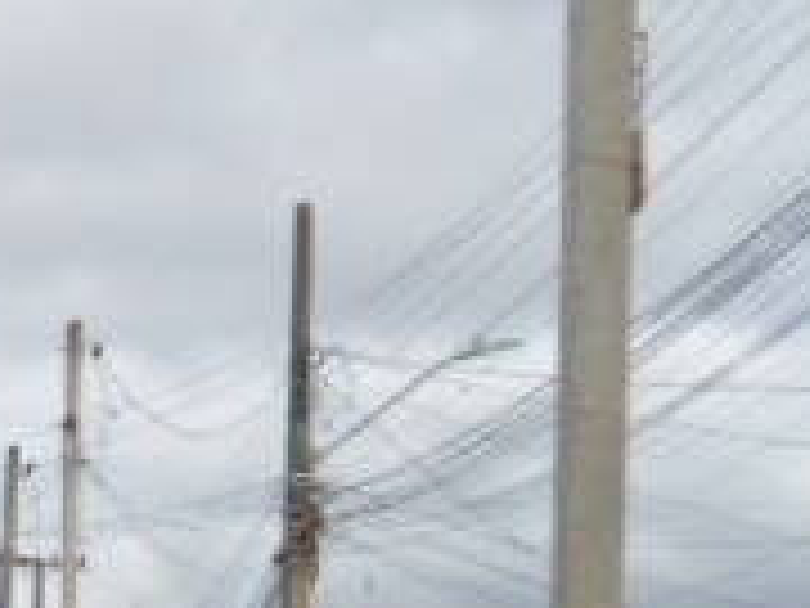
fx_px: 3323
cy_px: 964
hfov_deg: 13.0
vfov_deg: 10.1
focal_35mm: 142
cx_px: -495
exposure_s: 1/1500
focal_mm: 4.5
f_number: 2.5
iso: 80
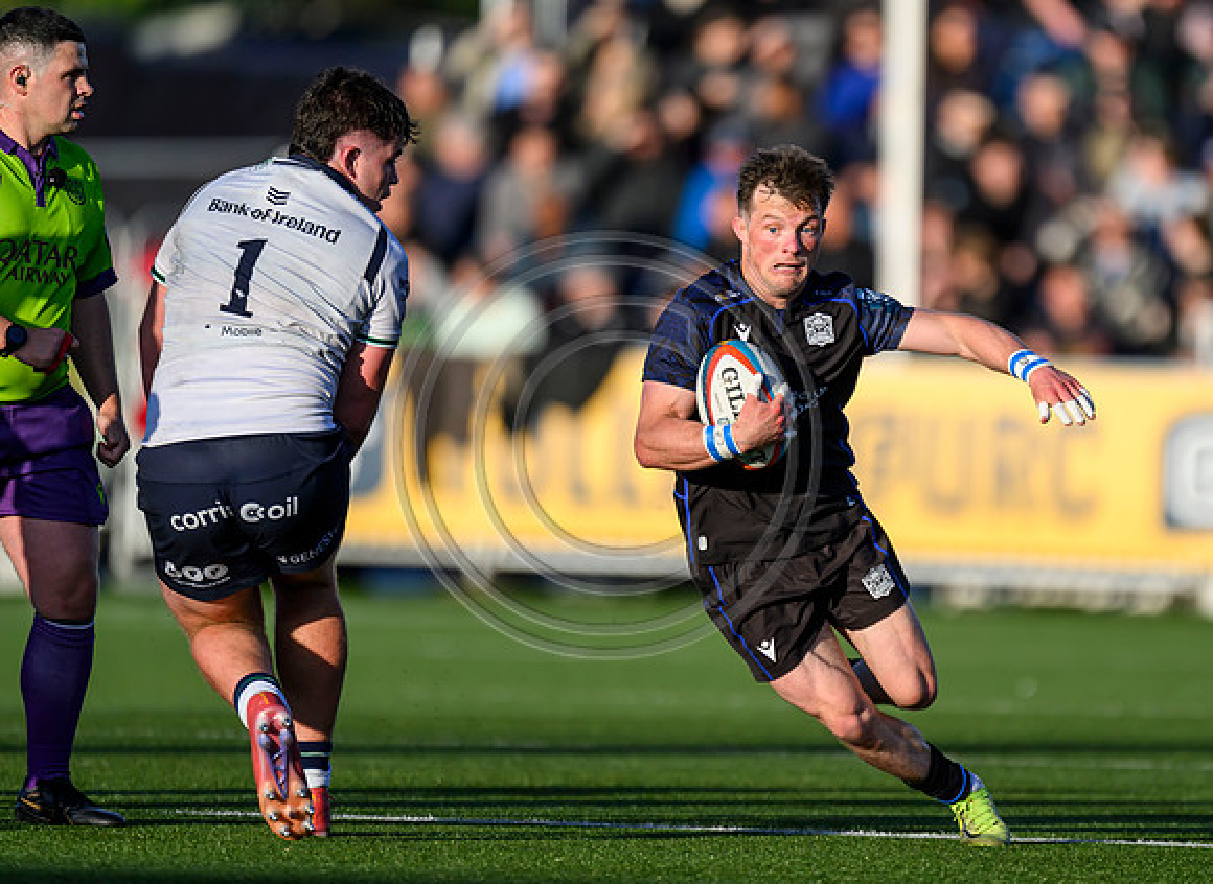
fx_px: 25630
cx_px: 796
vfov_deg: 2.0
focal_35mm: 739
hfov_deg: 2.7
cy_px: 351
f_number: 4
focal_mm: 560
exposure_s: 1/3200
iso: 500
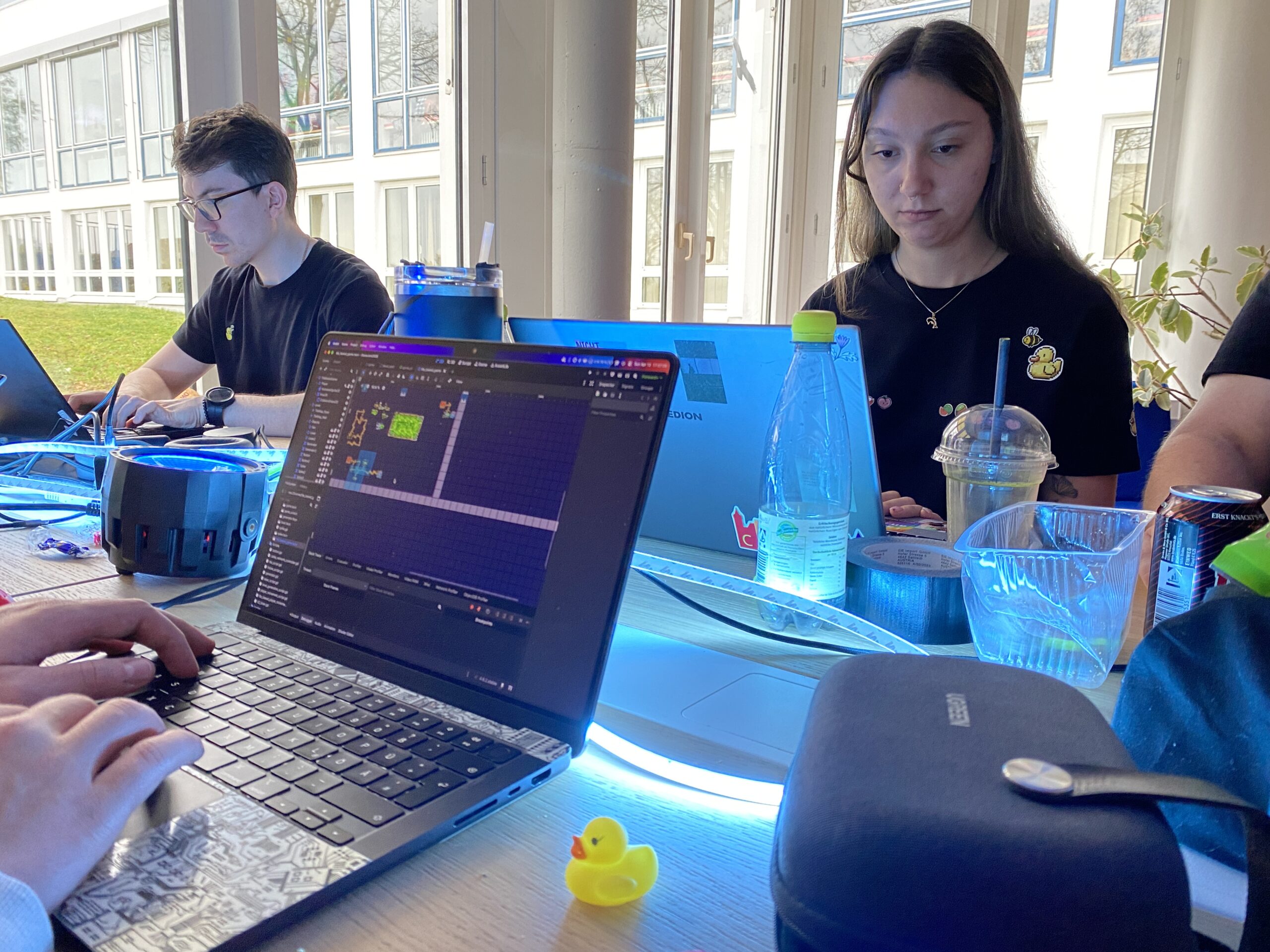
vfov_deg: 53.1
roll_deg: -1.0
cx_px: 635
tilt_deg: -11.1
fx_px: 954
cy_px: 476
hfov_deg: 67.3
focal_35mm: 26
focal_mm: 4.25
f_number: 1.8
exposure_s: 1/87
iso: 125
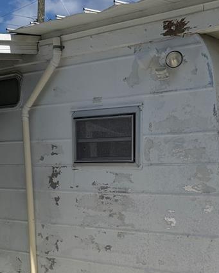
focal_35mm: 66
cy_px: 250
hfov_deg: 22.7
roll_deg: -3.5
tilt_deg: -6.9
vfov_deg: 27.6
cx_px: 186
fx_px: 535
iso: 80
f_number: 1.78
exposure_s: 1/11905
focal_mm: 6.76
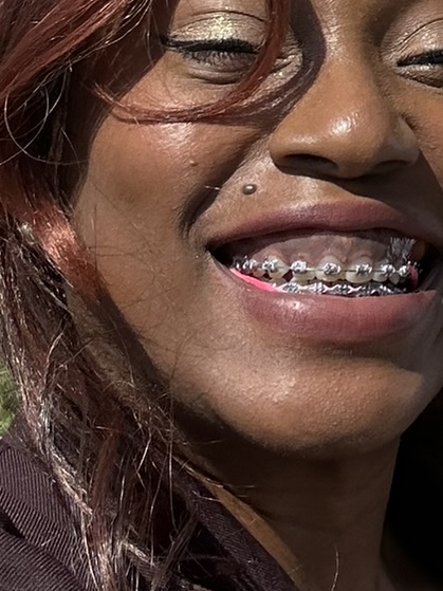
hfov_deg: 12.5
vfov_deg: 16.7
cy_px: -222
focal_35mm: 110
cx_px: 738
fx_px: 1878
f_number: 1.9
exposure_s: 1/1148
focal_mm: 2.69
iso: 25
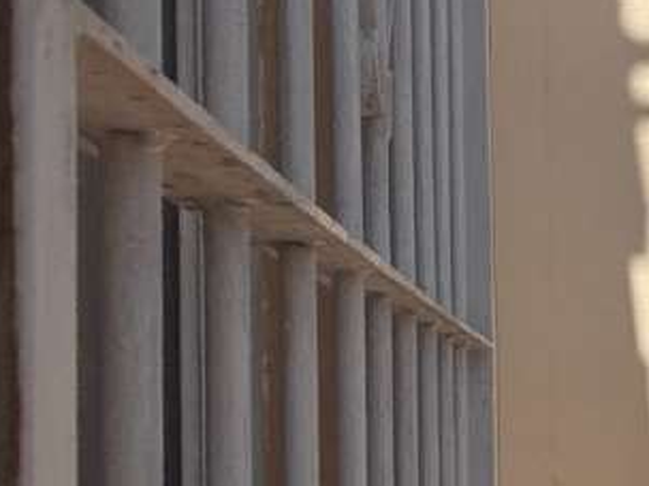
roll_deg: +3.6
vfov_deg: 21.2
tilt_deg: +0.4
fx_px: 1294
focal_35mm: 69
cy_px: 338
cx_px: 1569
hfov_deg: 15.1
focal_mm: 2.22
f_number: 2.2
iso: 64
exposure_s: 1/6173
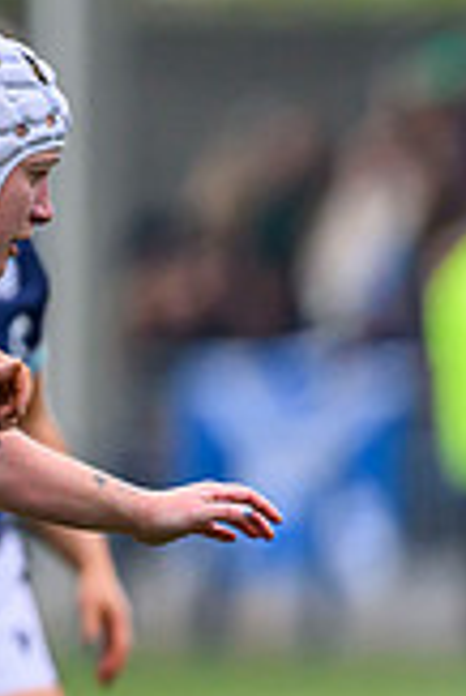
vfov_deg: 1.1
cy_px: 875
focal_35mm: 1826
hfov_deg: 0.8
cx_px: 1431
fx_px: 35377
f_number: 2.8
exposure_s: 1/8000
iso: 1250
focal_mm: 400
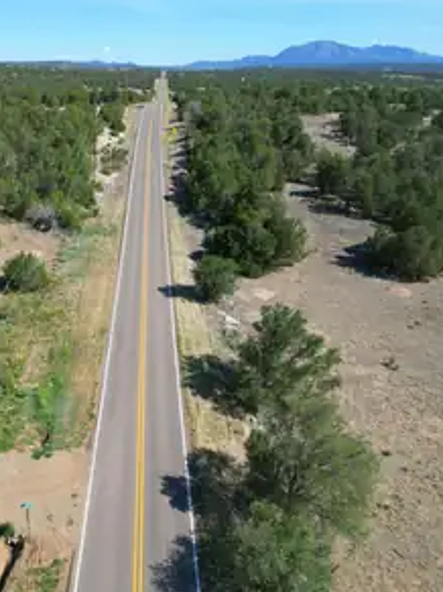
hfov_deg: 41.7
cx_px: 112
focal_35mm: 33
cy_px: 295
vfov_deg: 55.4
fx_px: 564
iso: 120
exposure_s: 1/2000
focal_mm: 6.72
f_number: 1.7
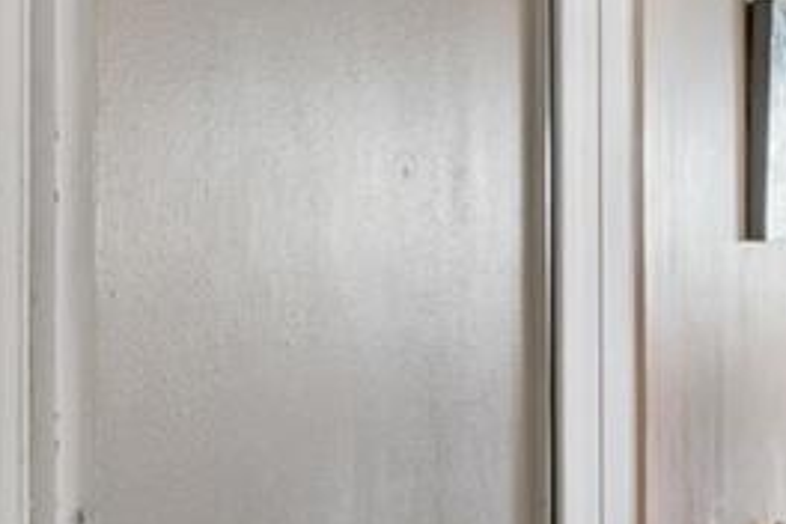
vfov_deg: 15.0
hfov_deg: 17.8
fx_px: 1987
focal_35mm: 91
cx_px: -643
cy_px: 194
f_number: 7.1
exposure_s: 1/10
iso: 100
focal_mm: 10
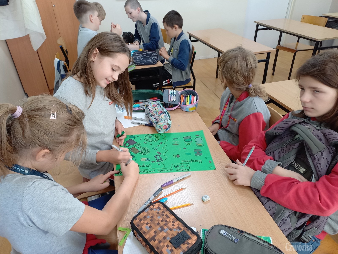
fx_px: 244
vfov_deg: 54.9
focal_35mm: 25
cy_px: 127
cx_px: 169
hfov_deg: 69.4
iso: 250
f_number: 1.8
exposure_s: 1/50
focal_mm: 4.65
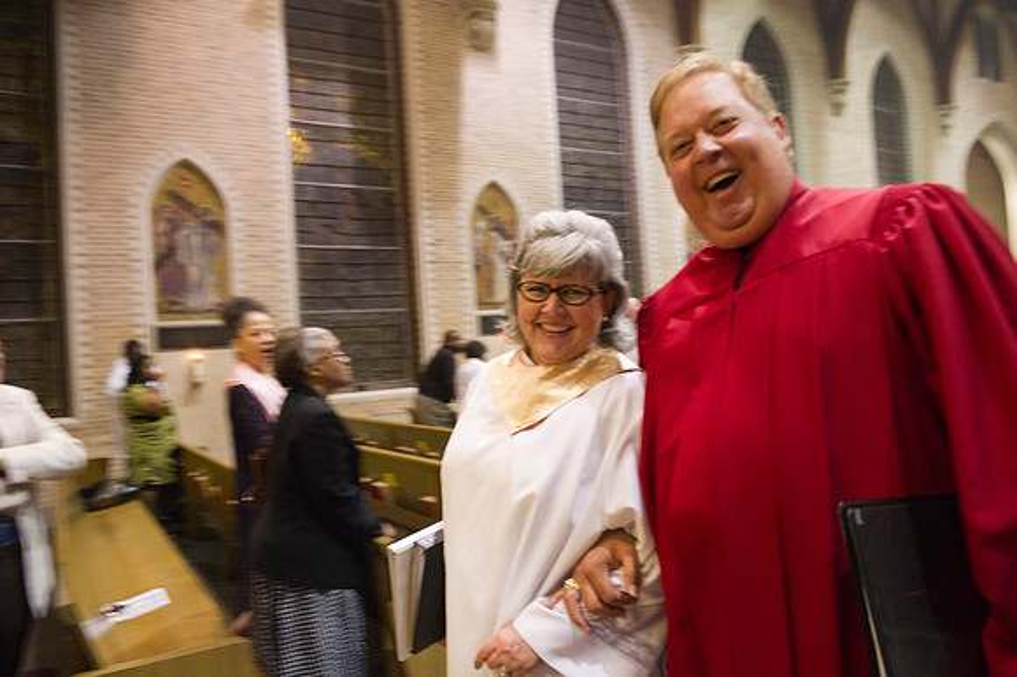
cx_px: 508
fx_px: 762
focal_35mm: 27
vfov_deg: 47.9
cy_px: 338
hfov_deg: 67.4
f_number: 3.5
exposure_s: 1/80
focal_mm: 27
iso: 2000
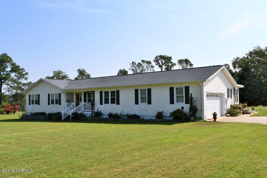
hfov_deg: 60.3
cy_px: 89
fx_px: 230
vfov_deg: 42.3
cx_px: 134
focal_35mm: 31
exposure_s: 1/1000
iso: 250
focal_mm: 21
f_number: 8
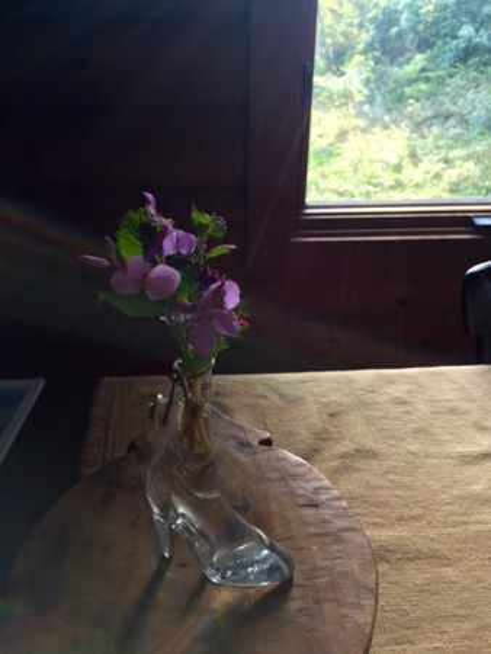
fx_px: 548
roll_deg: +0.0
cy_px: 327
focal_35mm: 29
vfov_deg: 61.6
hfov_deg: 48.3
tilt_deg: -24.2
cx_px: 246
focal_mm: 4.15
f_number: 2.2
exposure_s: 1/60
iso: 40
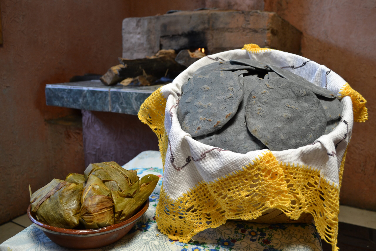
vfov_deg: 43.6
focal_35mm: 30
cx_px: 188
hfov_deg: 61.9
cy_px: 126
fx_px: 313
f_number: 4.5
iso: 400
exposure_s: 1/80
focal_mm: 20
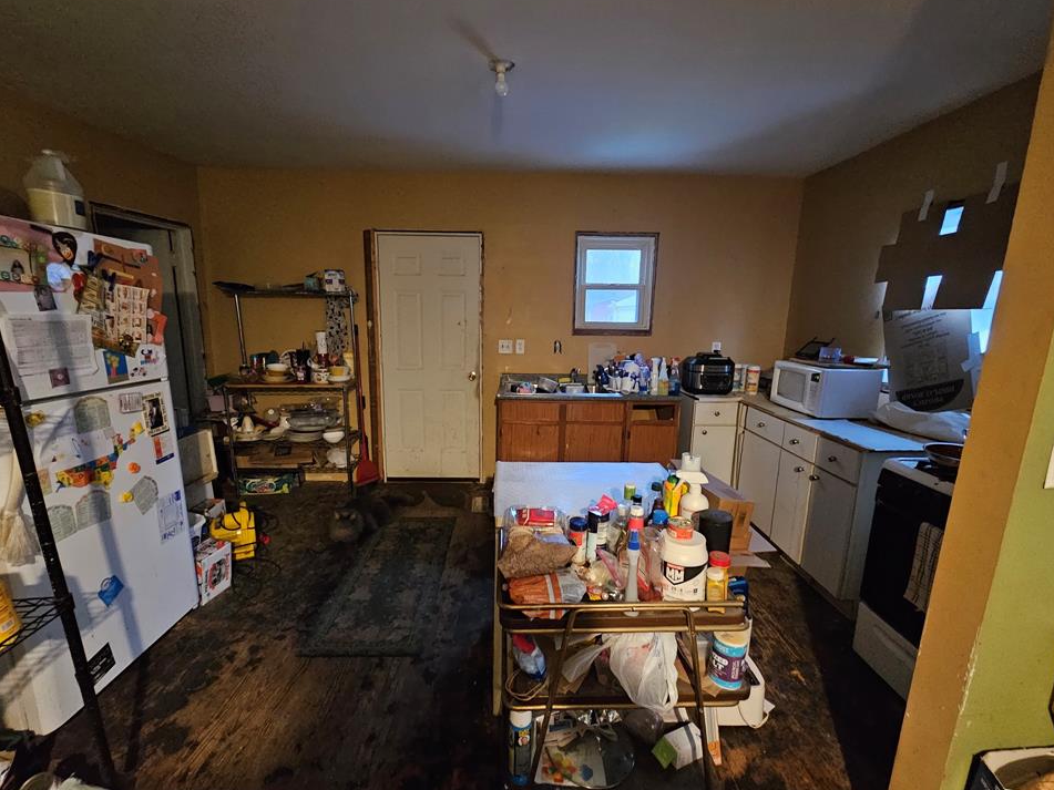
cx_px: 531
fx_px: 426
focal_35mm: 14
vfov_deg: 85.6
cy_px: 409
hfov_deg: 102.1
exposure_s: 1/24
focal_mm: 2.2
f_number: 2.2
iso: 1000
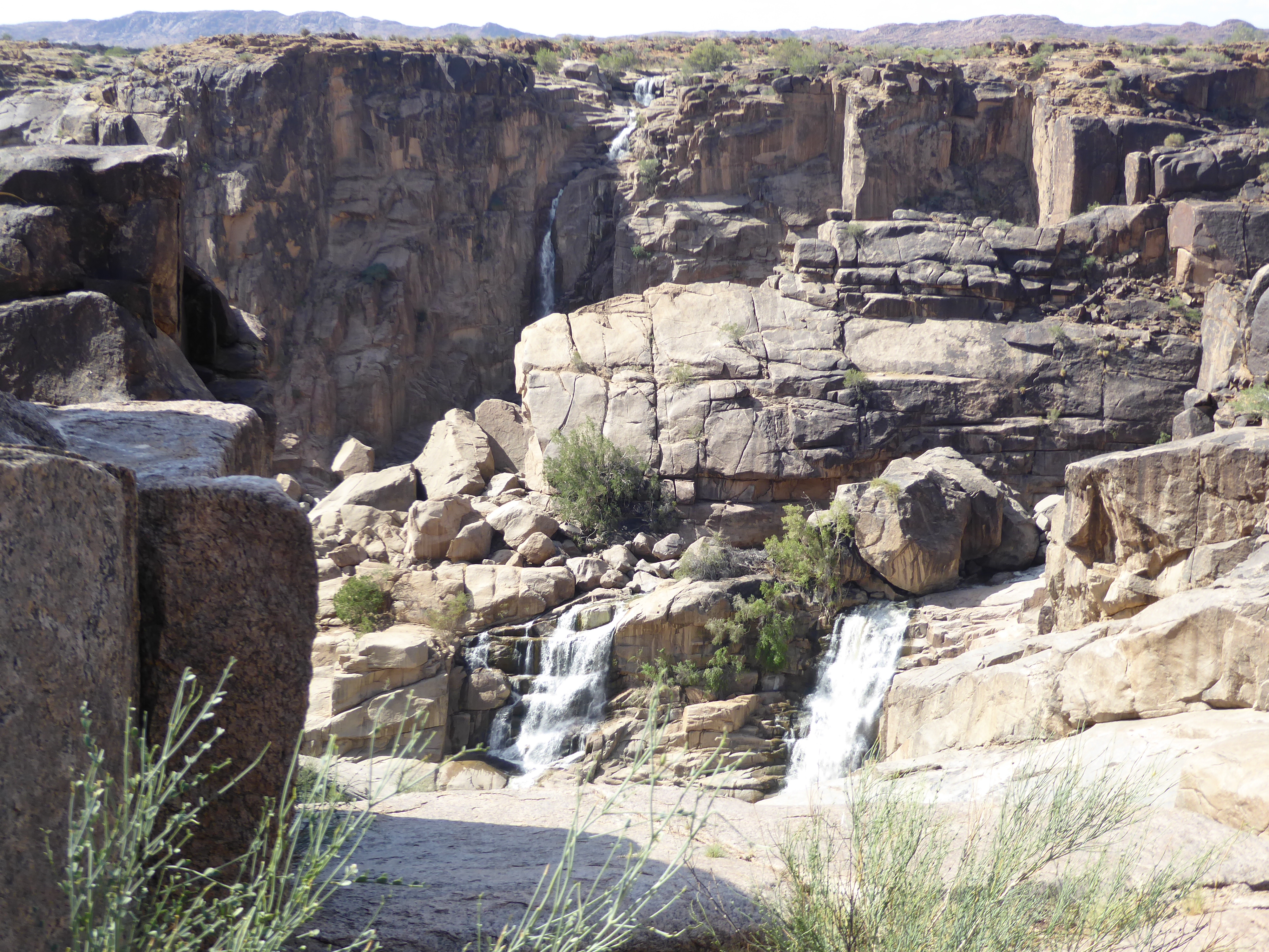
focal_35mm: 53
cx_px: 634
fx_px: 1943
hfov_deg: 36.2
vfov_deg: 27.5
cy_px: 476
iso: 80
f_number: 4.1
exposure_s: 1/250
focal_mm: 9
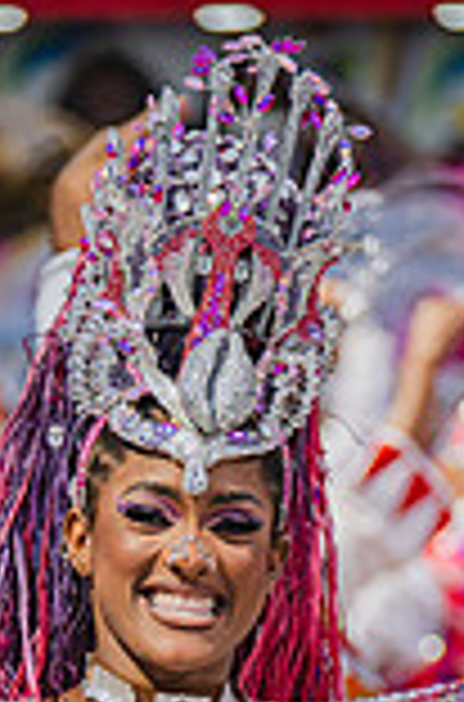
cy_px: 886
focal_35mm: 578
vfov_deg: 3.6
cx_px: 83
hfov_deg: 2.4
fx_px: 11249
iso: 800
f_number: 5.3
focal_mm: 200
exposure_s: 1/250
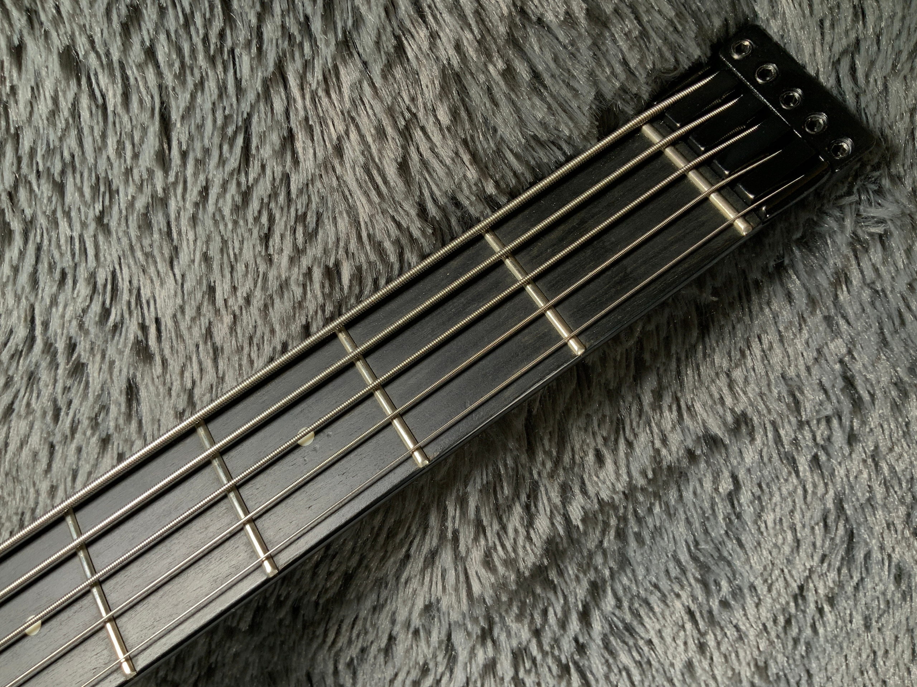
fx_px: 768
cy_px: 344
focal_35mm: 29
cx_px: 458
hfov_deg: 61.7
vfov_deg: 48.2
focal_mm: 3
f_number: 1.8
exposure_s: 1/104
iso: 50
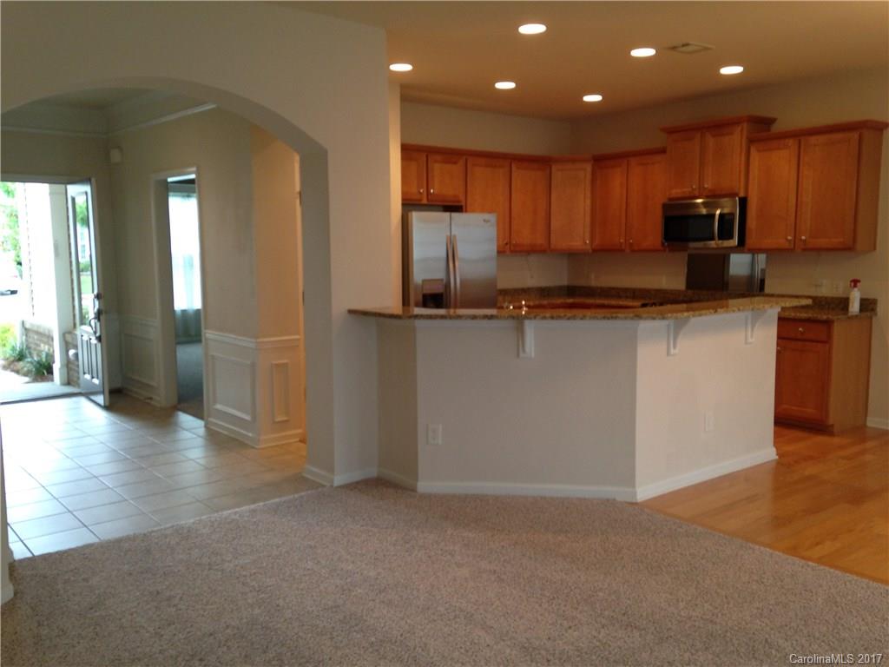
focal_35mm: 33
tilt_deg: -7.0
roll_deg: +1.7
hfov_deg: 55.4
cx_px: 444
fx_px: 847
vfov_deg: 42.9
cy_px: 334
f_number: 2.4
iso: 80
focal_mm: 4.12
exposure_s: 1/20
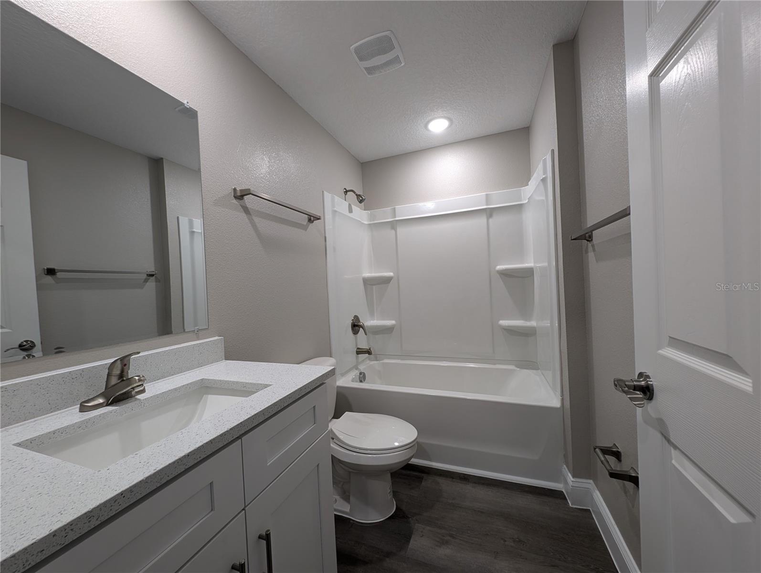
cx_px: 380
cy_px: 286
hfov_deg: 110.5
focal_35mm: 12
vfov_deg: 94.6
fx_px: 264
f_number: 1.95
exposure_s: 1/40
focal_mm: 2.23
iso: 42
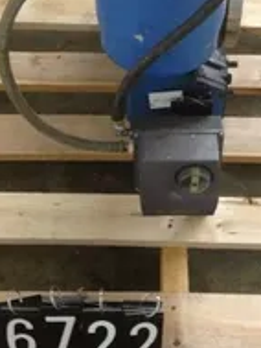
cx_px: 149
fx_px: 743
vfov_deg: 26.1
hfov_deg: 19.9
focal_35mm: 74
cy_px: 99
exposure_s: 1/20
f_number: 2.4
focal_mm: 4.28
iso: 250
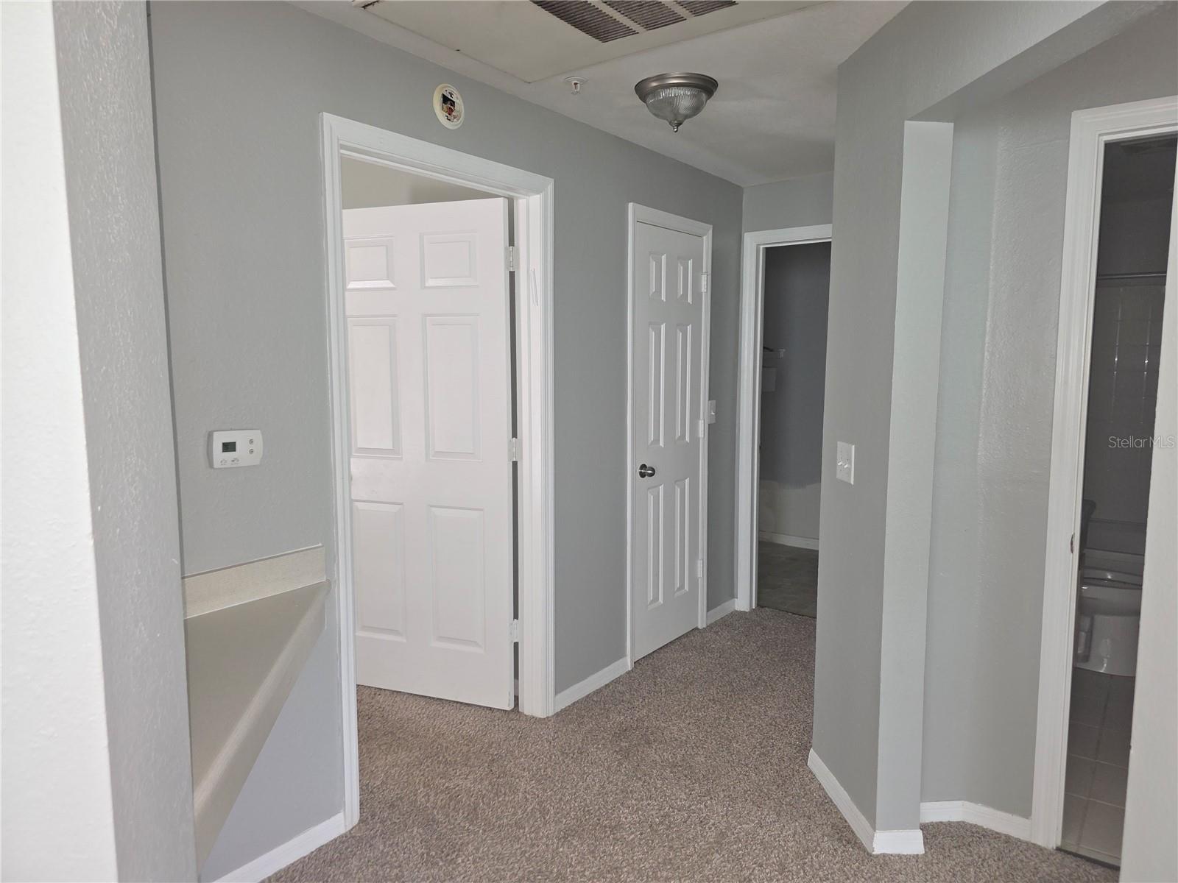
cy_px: 442
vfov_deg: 58.9
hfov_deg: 73.9
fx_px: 783
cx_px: 589
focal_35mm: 23
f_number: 1.7
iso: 125
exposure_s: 1/24
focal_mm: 6.3
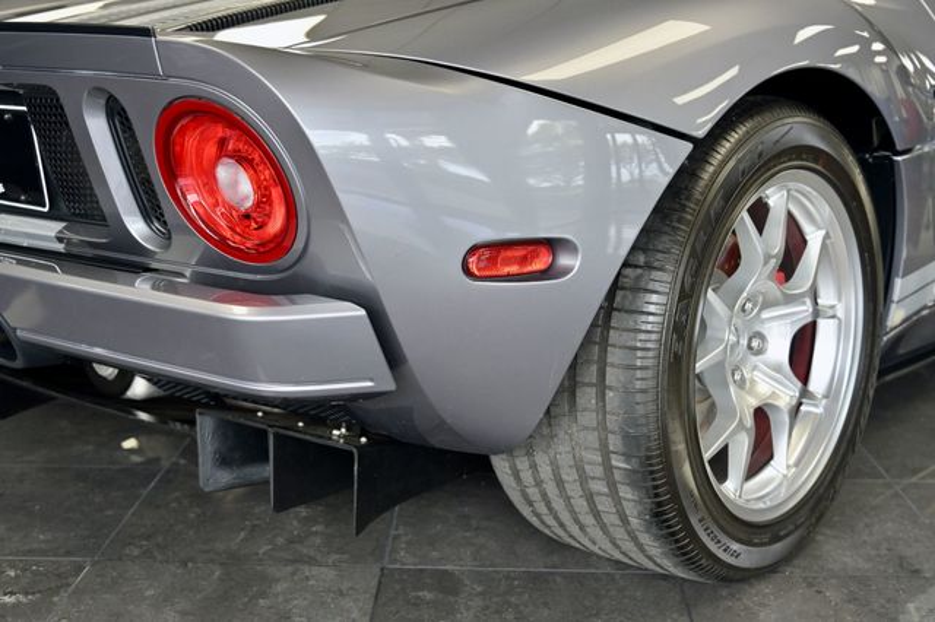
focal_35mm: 49
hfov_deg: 40.4
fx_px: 1272
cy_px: 311
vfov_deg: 27.5
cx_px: 468
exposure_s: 1/500
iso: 1250
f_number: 4.5
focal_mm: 49
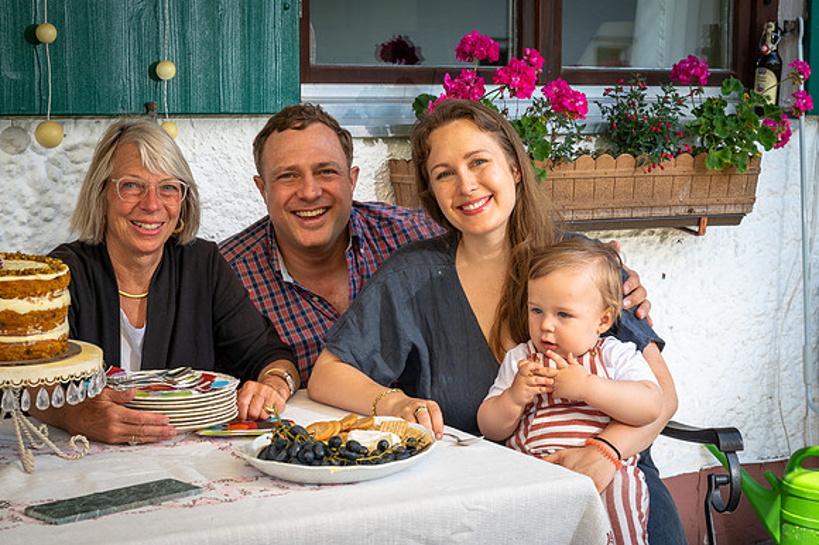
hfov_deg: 29.3
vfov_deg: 19.7
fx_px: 1569
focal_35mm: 69
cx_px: 410
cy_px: 272
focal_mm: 69
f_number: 9
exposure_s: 1/200
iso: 250
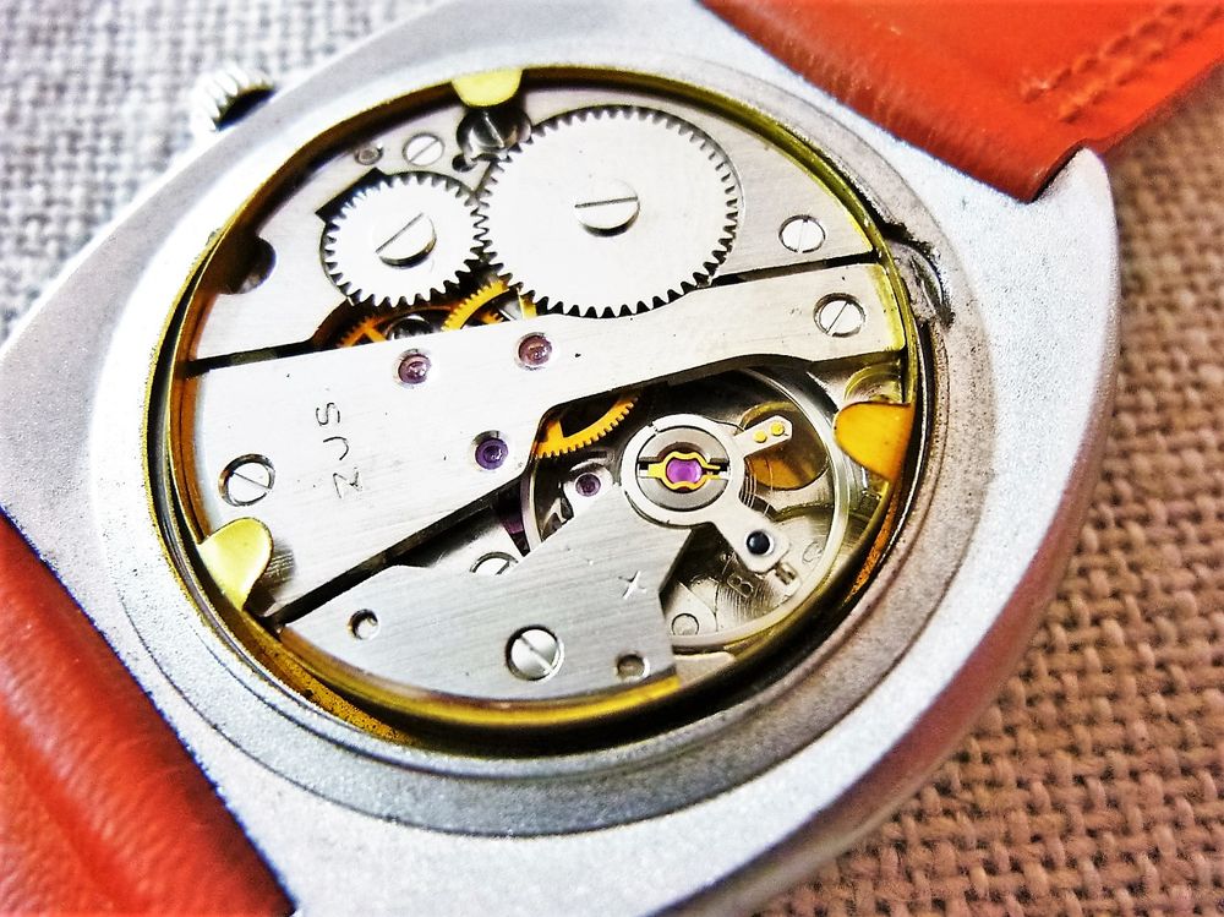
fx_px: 884
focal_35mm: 25
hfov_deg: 69.4
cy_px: 458
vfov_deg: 54.8
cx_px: 612
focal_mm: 4.5
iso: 400
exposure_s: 1/15
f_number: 3.3
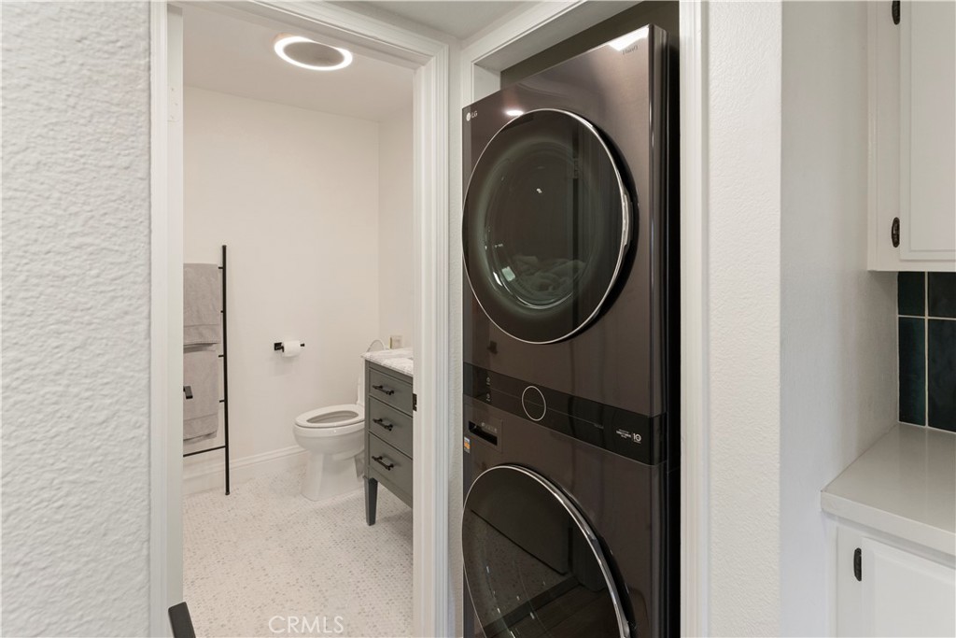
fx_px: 451
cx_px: 478
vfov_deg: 70.5
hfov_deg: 93.3
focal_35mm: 17
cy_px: 319
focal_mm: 17
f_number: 14
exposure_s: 1/25
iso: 5000
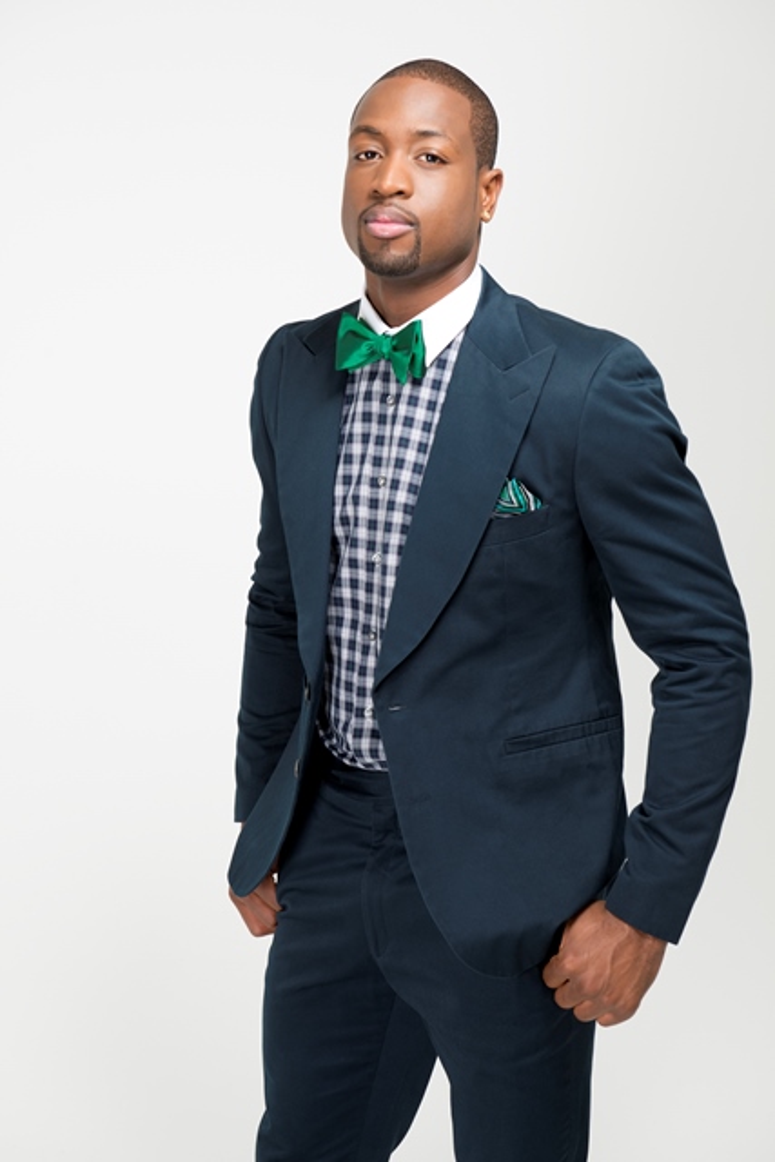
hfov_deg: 22.6
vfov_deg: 33.4
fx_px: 1936
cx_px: 388
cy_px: 581
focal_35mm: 60
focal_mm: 60
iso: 125
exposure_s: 1/125
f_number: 8
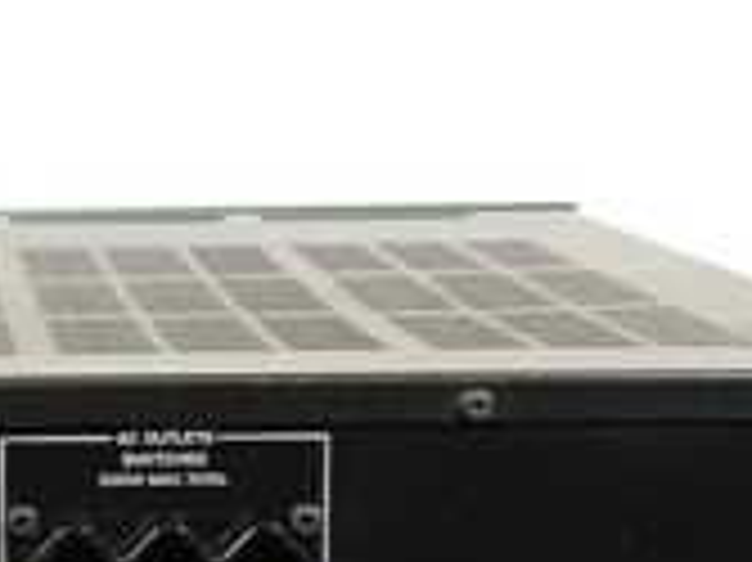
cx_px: -117
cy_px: 706
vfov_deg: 11.5
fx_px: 2735
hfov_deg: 15.2
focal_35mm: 126
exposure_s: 1/40
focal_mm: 9
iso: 50
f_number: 2.5
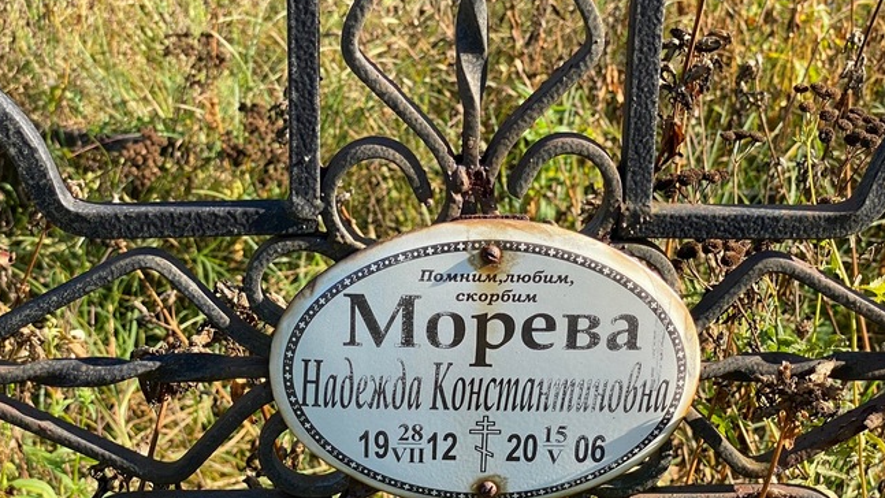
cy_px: 390
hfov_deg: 30.1
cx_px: 484
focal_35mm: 70
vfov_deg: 17.1
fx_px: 1643
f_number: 2
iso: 20
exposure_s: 1/358
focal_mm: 6
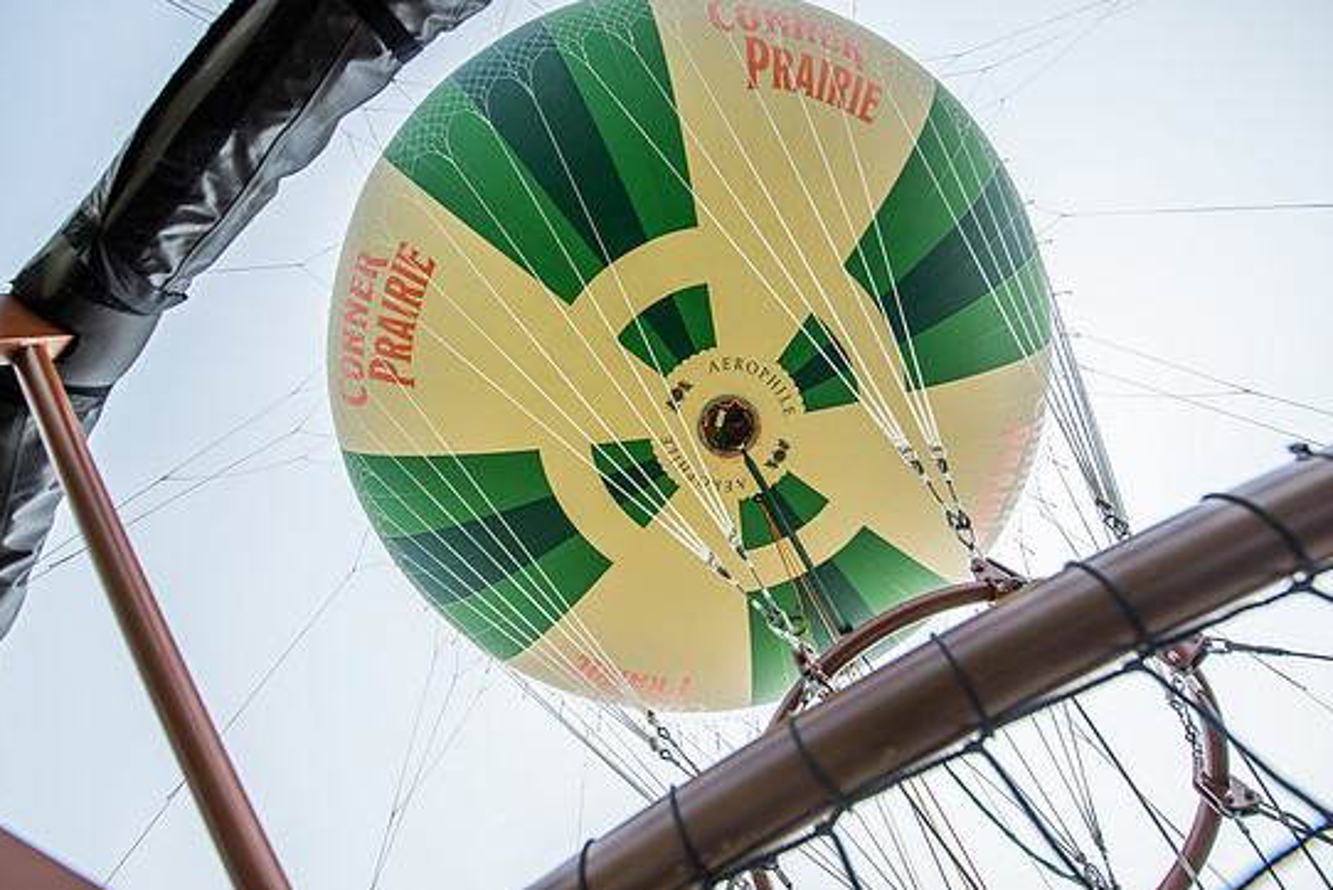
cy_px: 418
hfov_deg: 100.4
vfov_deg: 77.3
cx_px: 668
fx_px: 556
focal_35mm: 15
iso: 160
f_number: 5
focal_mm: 14
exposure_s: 1/1250
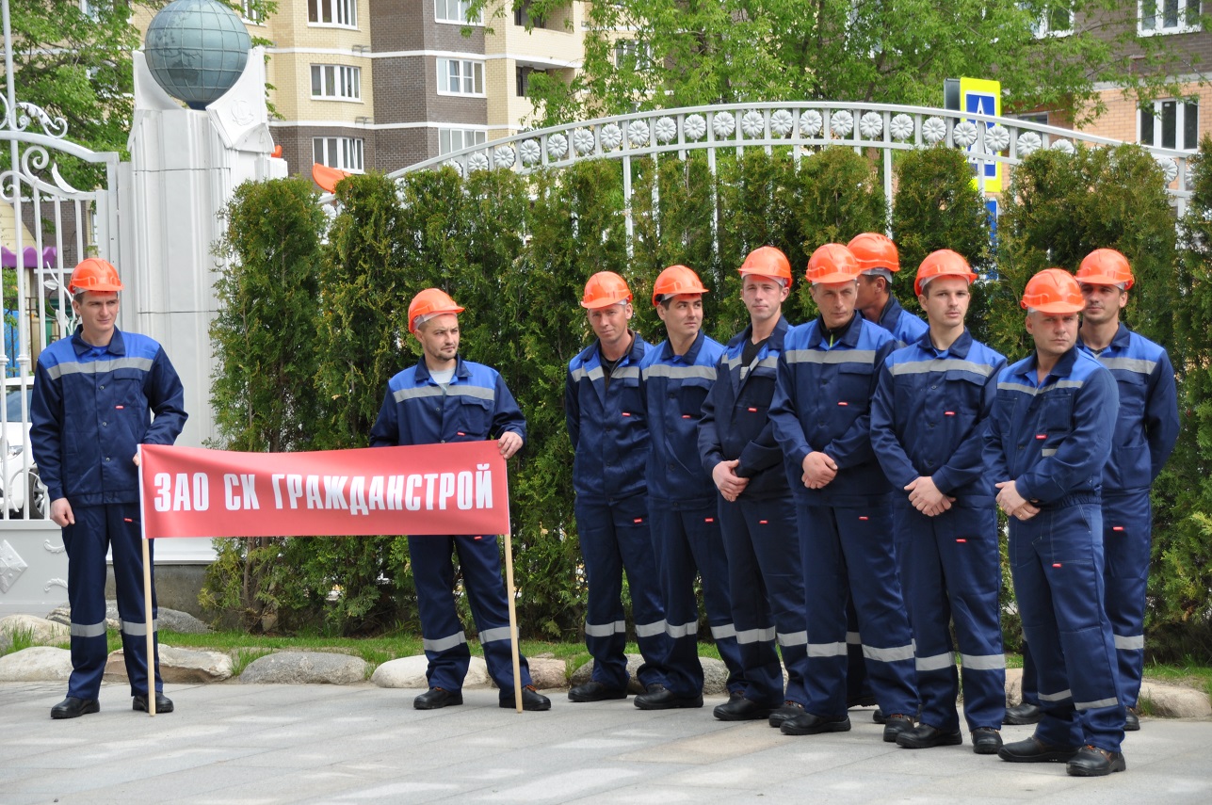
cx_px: 606
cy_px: 402
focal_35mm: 112
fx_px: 3783
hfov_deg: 18.2
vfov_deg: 12.1
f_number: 7.1
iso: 200
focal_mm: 75
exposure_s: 1/200
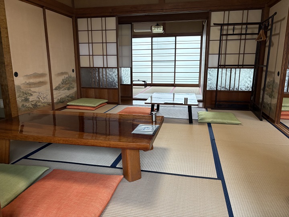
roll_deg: +1.8
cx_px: 144
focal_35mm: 26
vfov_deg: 53.1
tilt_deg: -11.6
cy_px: 108
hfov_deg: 67.3
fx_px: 217
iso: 100
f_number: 1.6
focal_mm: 5.96
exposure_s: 1/100
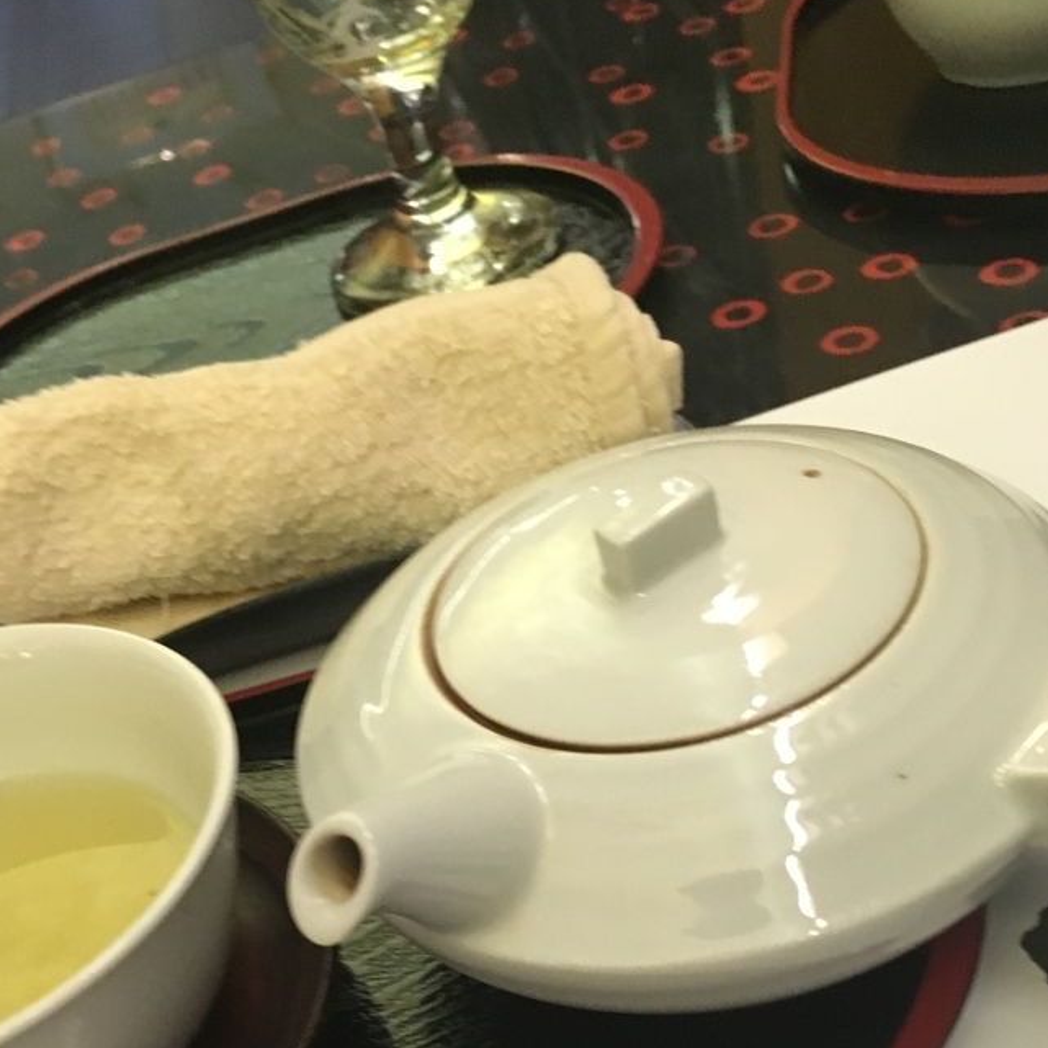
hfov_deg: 35.1
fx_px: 1644
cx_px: 383
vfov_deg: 33.6
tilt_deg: -44.2
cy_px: 934
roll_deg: +20.9
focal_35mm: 48
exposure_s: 1/17
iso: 200
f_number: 2.2
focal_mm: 4.15
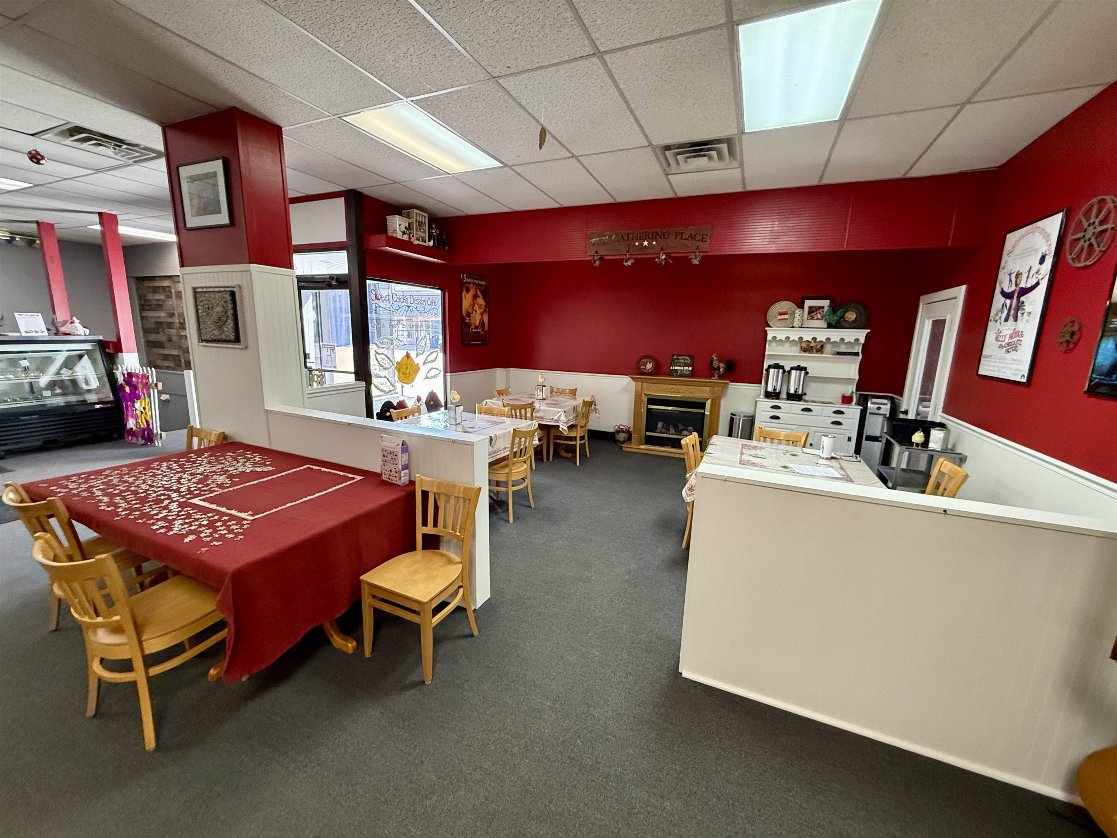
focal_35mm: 14
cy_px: 419
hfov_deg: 102.1
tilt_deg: -11.0
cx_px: 558
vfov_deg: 85.7
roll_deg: -1.7
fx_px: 452
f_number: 2.2
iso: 500
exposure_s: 1/120
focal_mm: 2.22
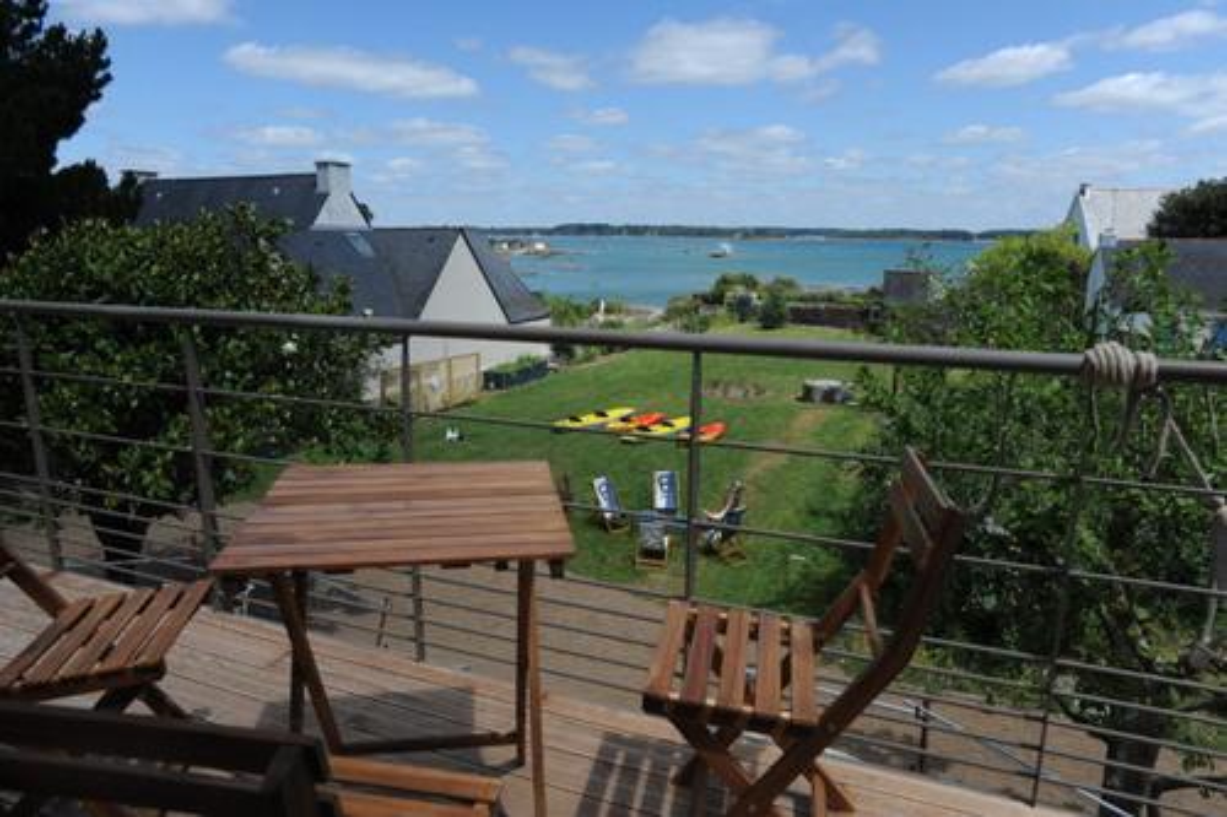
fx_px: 818
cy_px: 408
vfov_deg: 53.1
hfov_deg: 73.8
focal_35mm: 24
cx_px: 614
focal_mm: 24
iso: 800
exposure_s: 1/3200
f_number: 8
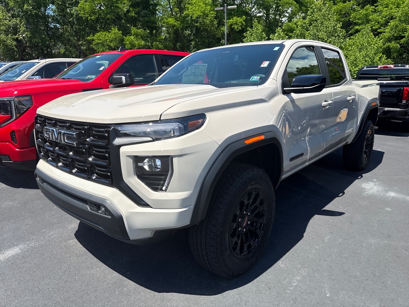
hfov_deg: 71.6
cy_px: 154
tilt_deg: -14.0
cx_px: 204
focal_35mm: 24
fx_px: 284
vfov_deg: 56.8
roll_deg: +1.2
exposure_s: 1/3425
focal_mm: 6.76
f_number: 1.78
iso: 80
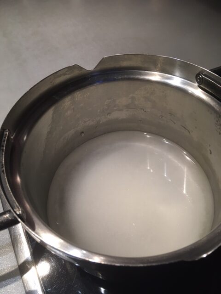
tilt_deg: -55.0
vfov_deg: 61.7
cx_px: 110
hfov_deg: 48.2
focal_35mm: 29
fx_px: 247
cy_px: 147
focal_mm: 4.15
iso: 100
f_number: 2.2
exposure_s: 1/33
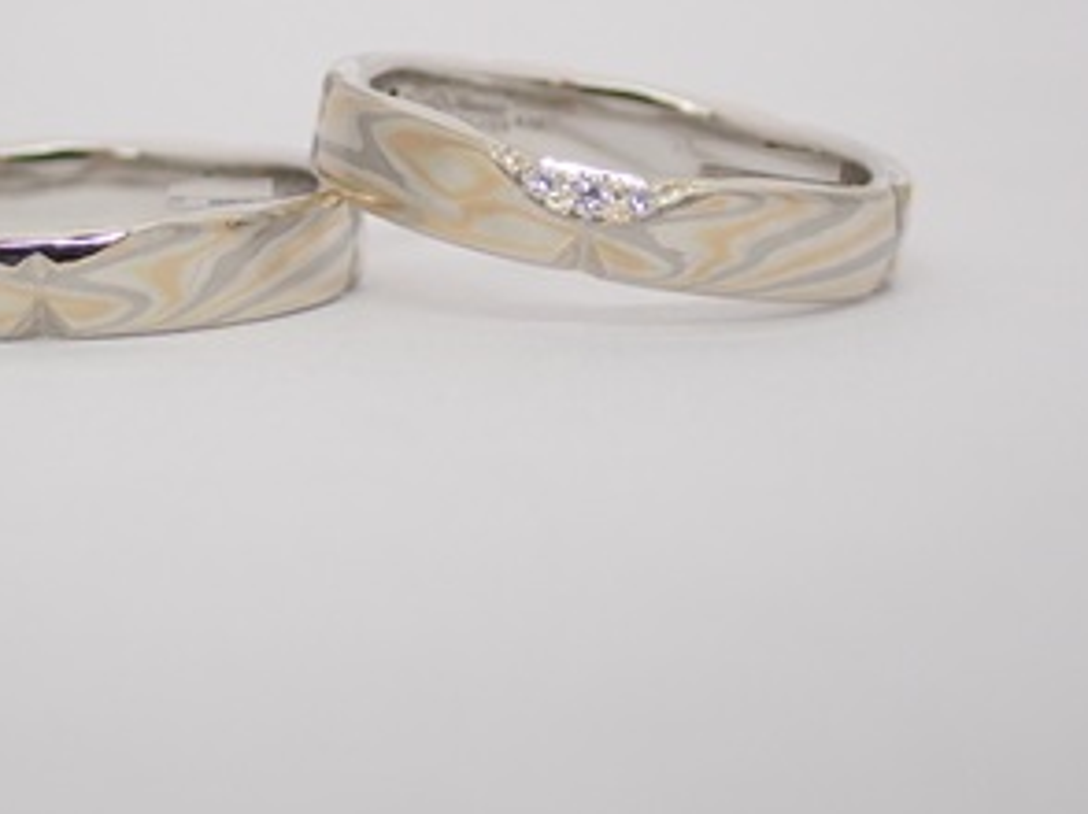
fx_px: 3706
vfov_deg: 12.5
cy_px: 202
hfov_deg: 16.6
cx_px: 315
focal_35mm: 118
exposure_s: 1/100
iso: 200
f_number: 4.1
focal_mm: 13.65
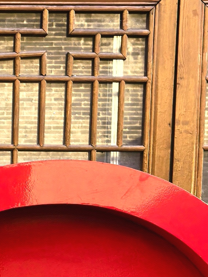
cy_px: 479
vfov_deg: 12.3
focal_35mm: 149
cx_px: -190
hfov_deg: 9.4
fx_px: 1194
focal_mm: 8.5
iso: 50
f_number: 2
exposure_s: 1/125
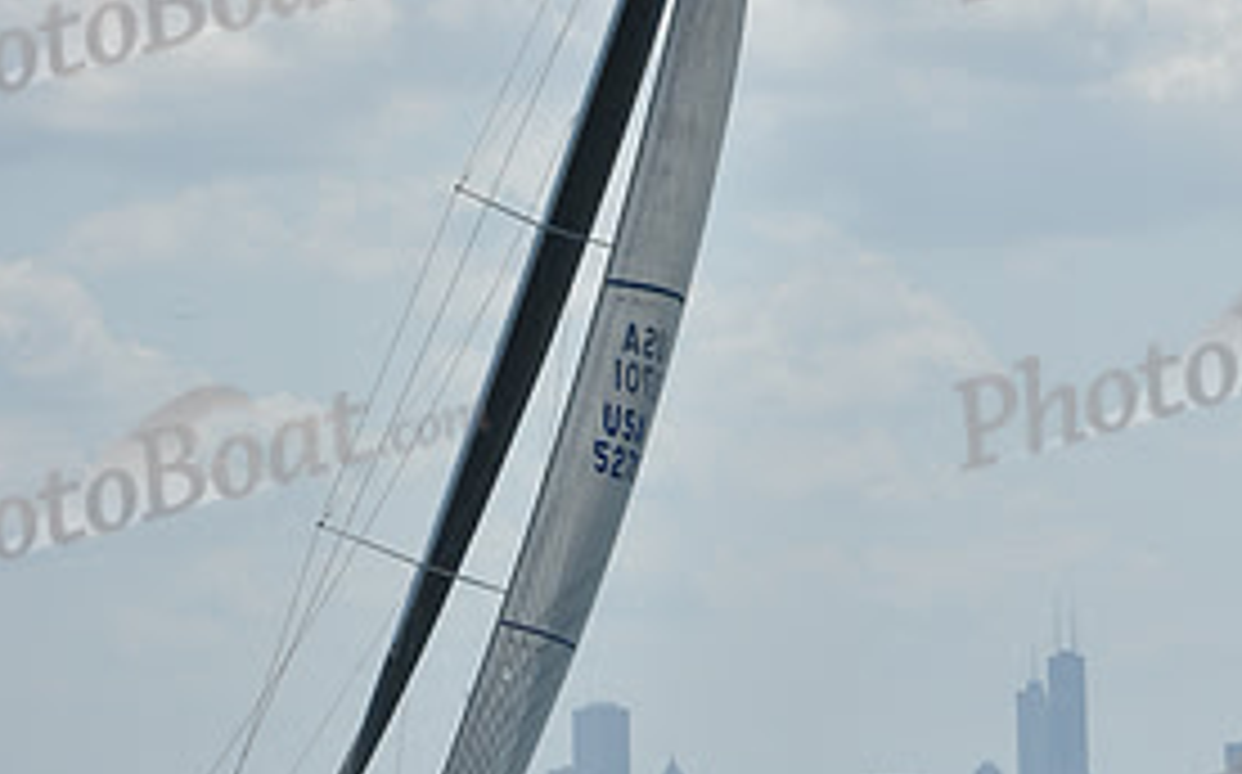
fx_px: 10146
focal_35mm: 300
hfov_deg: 7.0
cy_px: 184
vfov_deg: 4.4
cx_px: 722
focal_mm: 140
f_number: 10
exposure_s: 1/1250
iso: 250
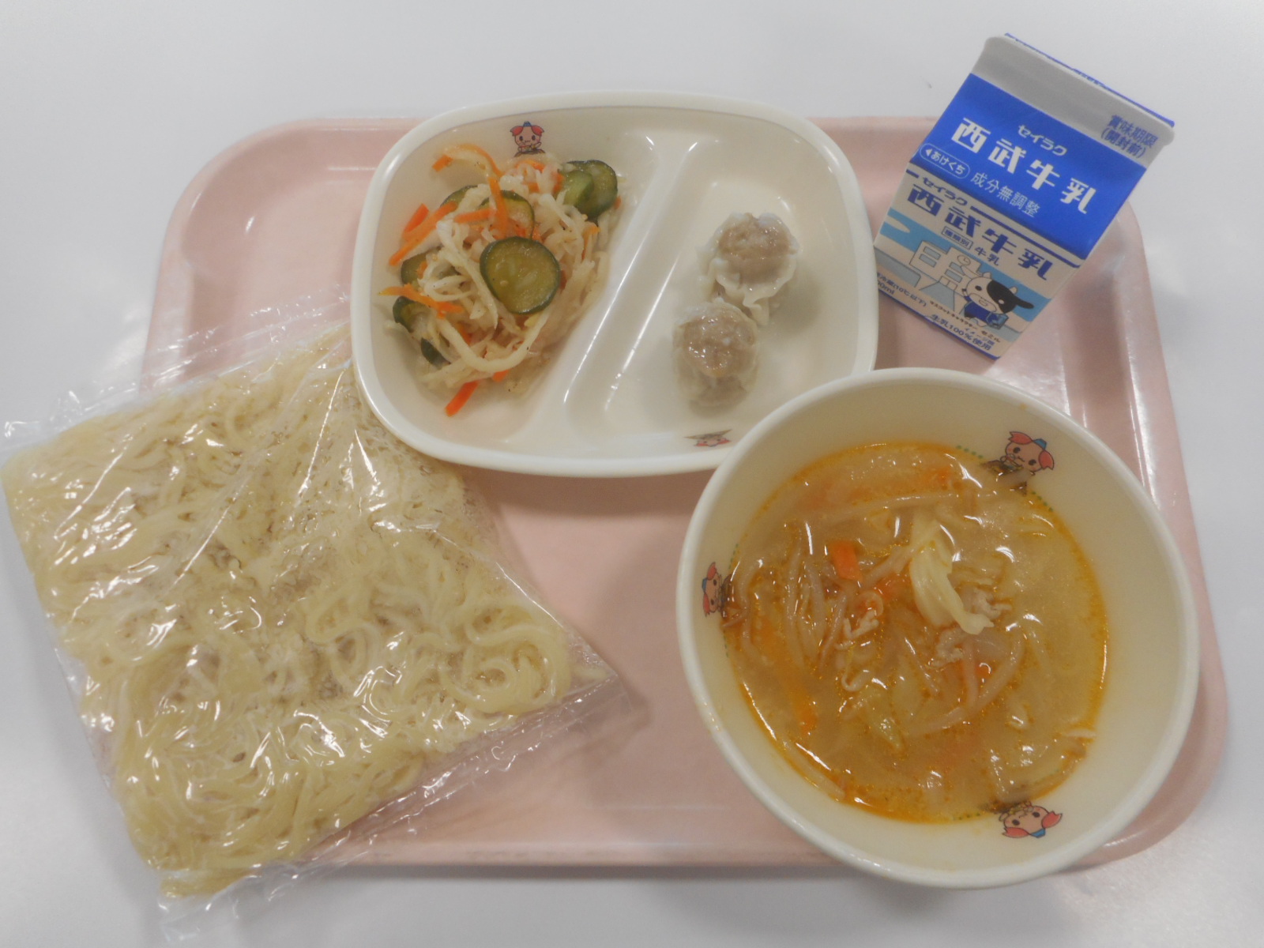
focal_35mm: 25
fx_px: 913
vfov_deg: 54.9
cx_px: 632
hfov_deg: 69.4
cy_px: 474
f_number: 3.7
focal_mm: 4.5
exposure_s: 1/30
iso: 160
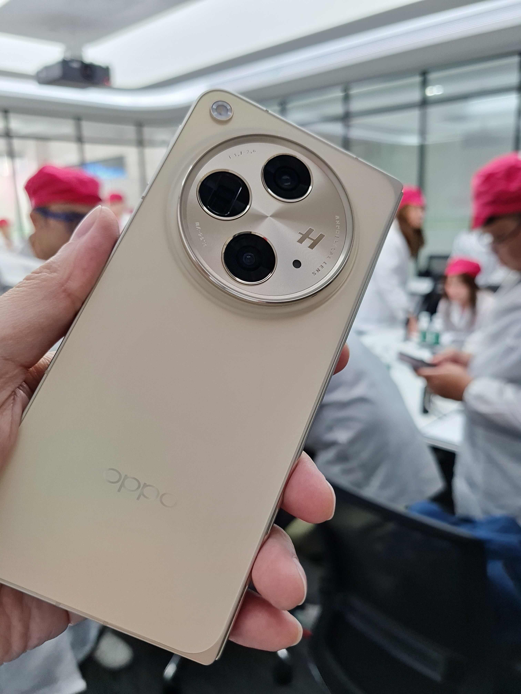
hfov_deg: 53.1
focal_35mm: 26
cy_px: 347
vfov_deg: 67.3
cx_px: 260
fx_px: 522
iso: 320
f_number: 1.8
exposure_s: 1/100
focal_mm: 5.4
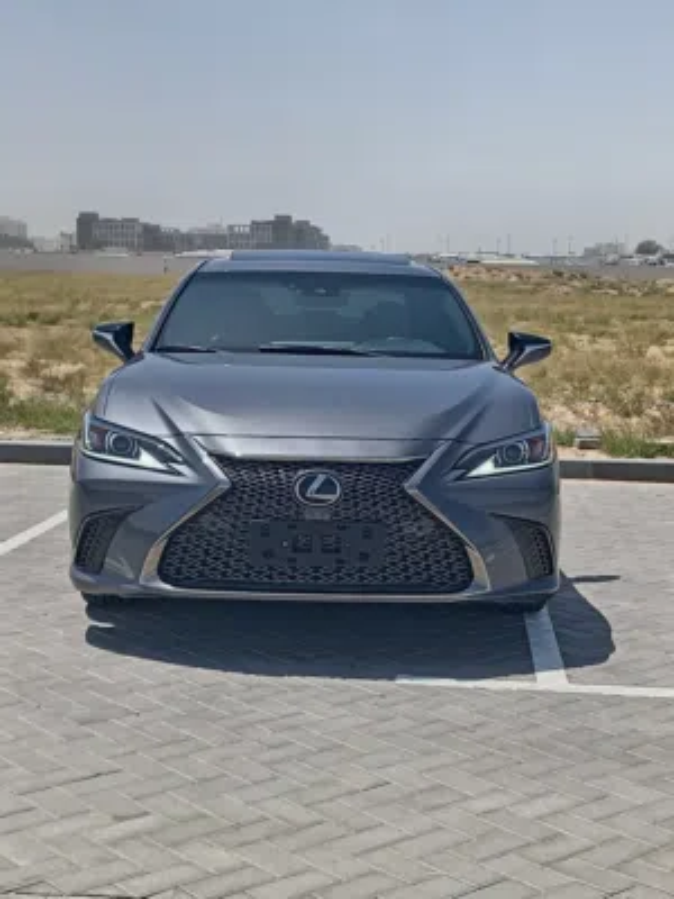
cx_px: 337
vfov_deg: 35.5
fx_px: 1402
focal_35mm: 54
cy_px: 450
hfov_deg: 27.0
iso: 102
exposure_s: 1/704
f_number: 1.8
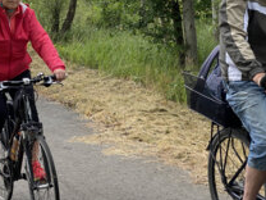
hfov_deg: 19.4
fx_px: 768
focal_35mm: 100
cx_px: 54
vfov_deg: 14.6
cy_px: 17
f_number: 2
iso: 20
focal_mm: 6
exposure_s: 1/239
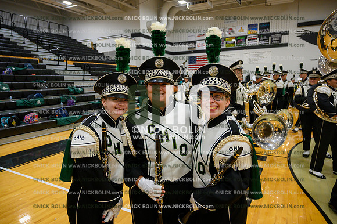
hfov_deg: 73.8
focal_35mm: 24
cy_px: 112
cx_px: 168
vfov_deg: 53.1
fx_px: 225
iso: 1250
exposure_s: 1/250
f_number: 4
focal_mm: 24
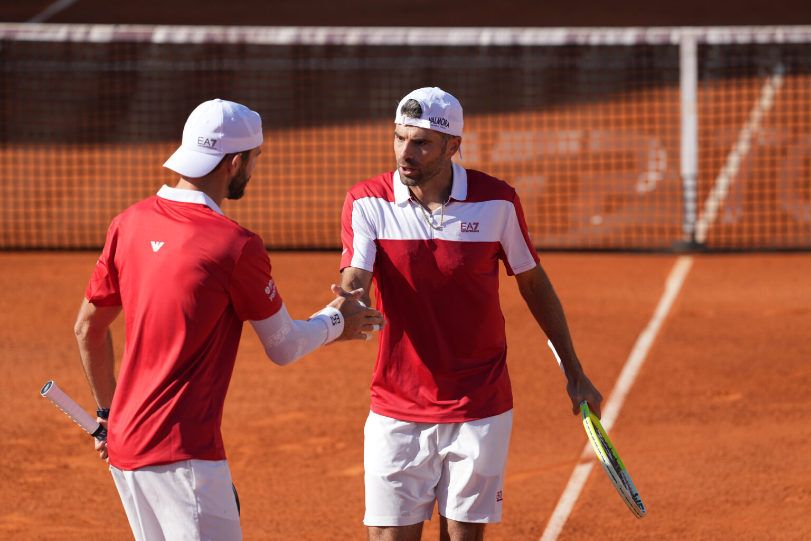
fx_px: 6758
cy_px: 270
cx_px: 406
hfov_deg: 6.9
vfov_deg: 4.6
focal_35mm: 300
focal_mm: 300
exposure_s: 1/1600
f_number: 4
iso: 200
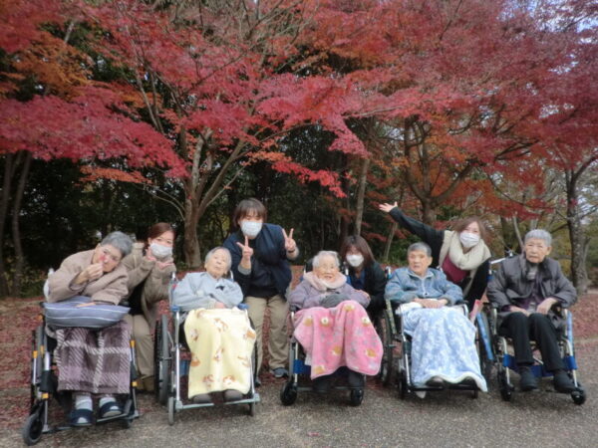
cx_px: 299
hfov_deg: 67.3
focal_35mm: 26
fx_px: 449
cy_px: 224
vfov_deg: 53.1
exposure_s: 1/250
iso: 50
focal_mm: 4.7
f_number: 2.8
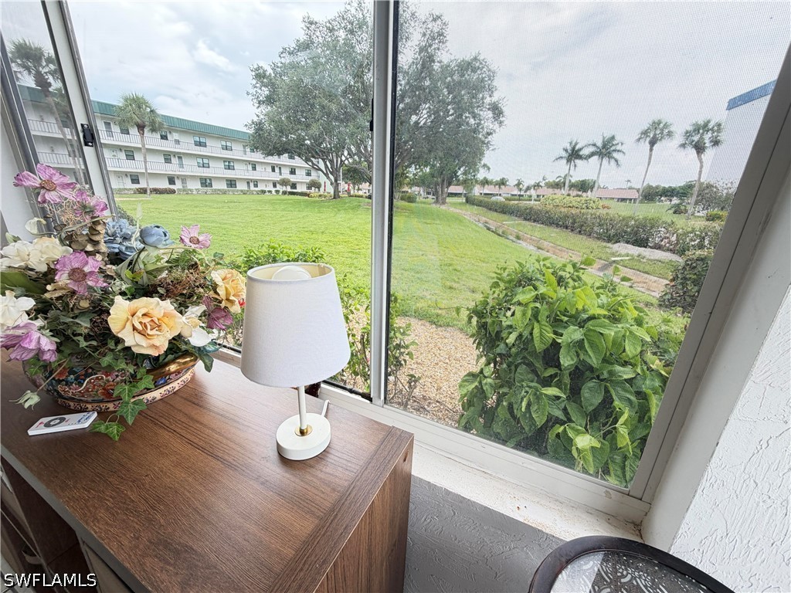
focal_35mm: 14
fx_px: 320
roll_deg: -1.5
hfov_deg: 102.1
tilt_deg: -18.0
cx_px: 396
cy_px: 296
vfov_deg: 85.7
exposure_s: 1/121
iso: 64
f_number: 2.2
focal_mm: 2.22
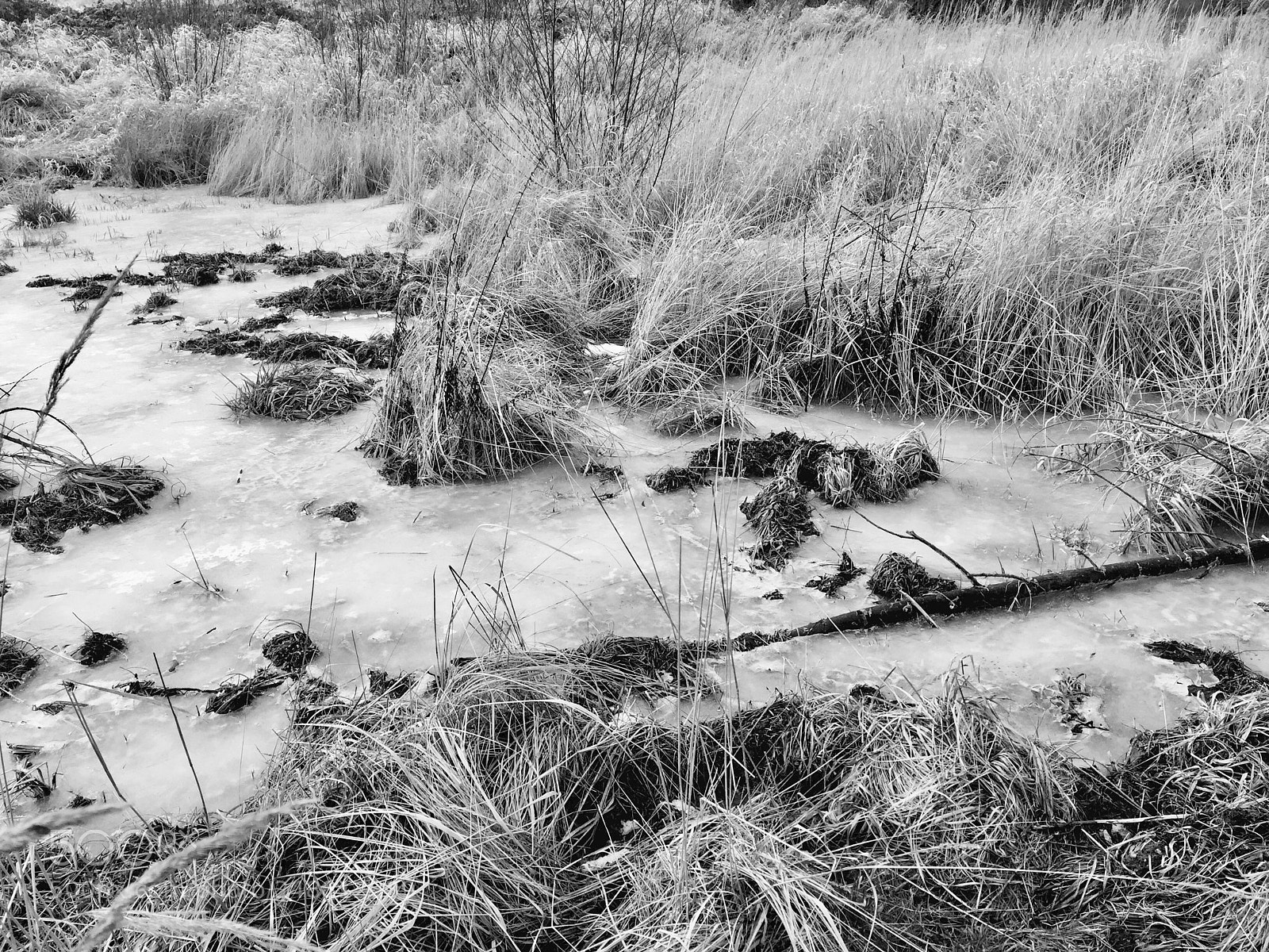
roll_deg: +2.8
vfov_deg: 48.2
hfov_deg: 61.7
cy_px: 476
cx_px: 634
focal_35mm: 29
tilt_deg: -23.8
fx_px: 1063
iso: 32
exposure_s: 1/807
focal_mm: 4.15
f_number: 2.2
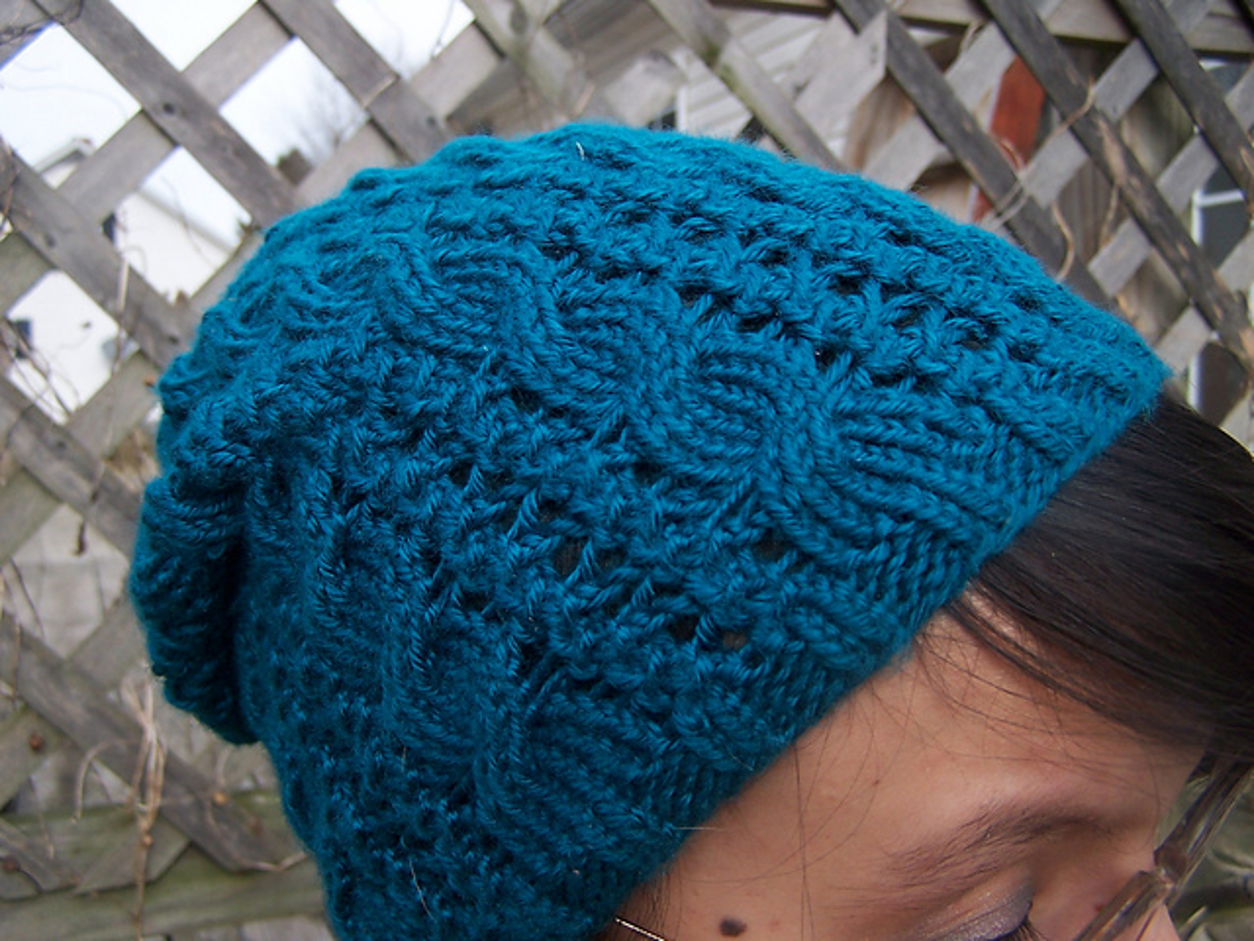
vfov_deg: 37.7
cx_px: 627
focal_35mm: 38
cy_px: 470
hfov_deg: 49.0
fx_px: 1377
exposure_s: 1/350
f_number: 2.8
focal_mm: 6.3
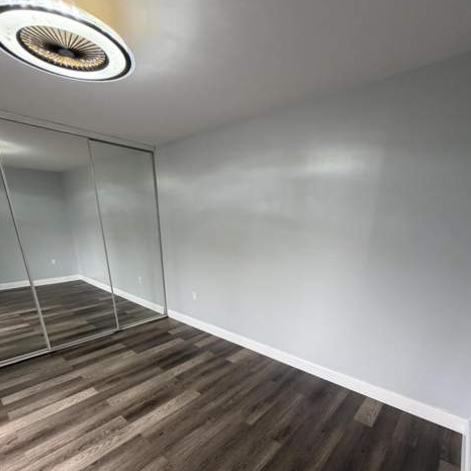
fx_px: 262
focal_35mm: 17
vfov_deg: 80.9
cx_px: 241
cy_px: 317
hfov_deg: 84.0
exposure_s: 1/121
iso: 320
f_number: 2.2
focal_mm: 2.22
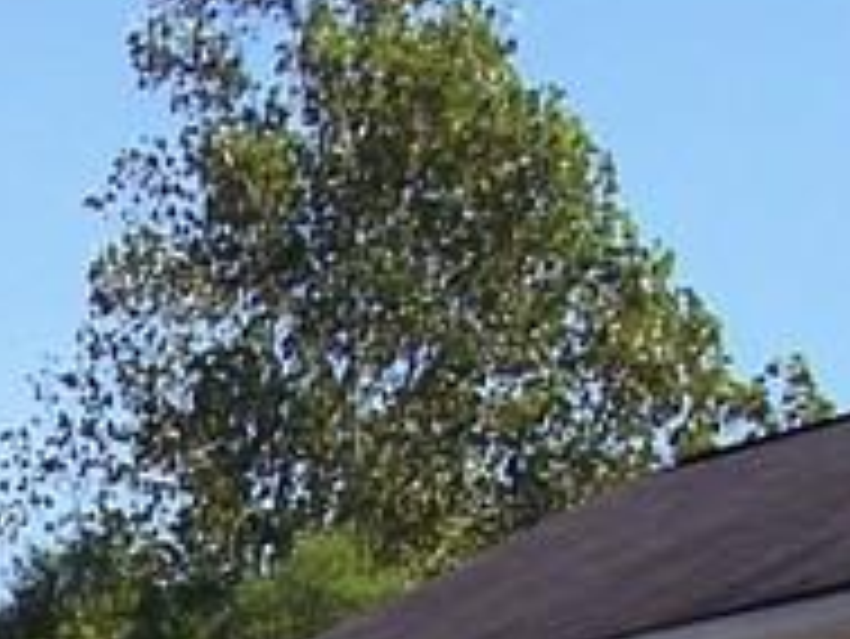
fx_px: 5184
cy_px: 1660
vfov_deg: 6.6
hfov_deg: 8.8
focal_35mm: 211
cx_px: -890
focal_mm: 8
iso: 100
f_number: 4
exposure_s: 1/750
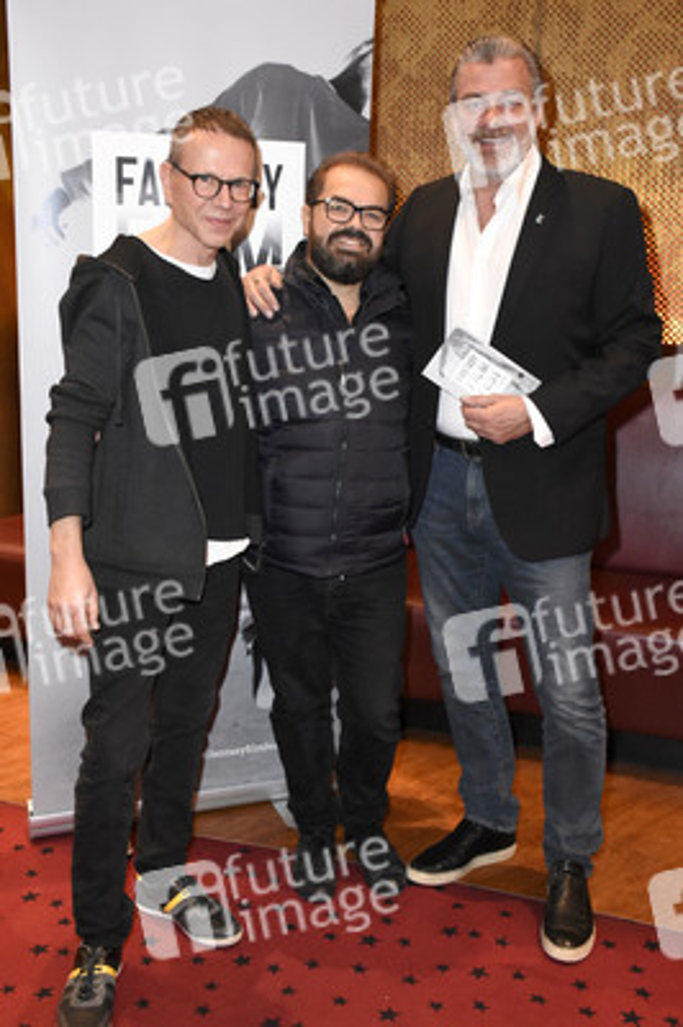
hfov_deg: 34.2
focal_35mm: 39
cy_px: 514
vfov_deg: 49.6
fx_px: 1112
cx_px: 342
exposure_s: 1/60
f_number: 6.3
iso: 4000
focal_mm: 26
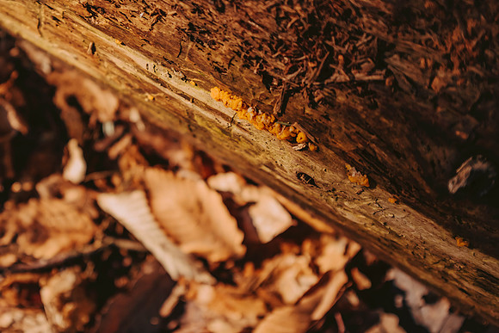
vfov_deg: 14.8
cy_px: 114
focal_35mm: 92
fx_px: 1278
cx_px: 170
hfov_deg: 22.0
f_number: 2.8
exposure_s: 1/1600
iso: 640
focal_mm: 70
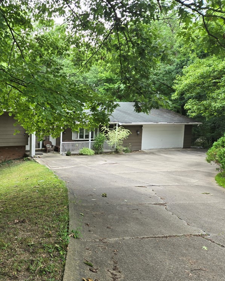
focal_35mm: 31
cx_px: 41
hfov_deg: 44.5
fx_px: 258
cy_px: 137
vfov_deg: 57.2
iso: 64
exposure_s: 1/180
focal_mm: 5.4
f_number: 1.8
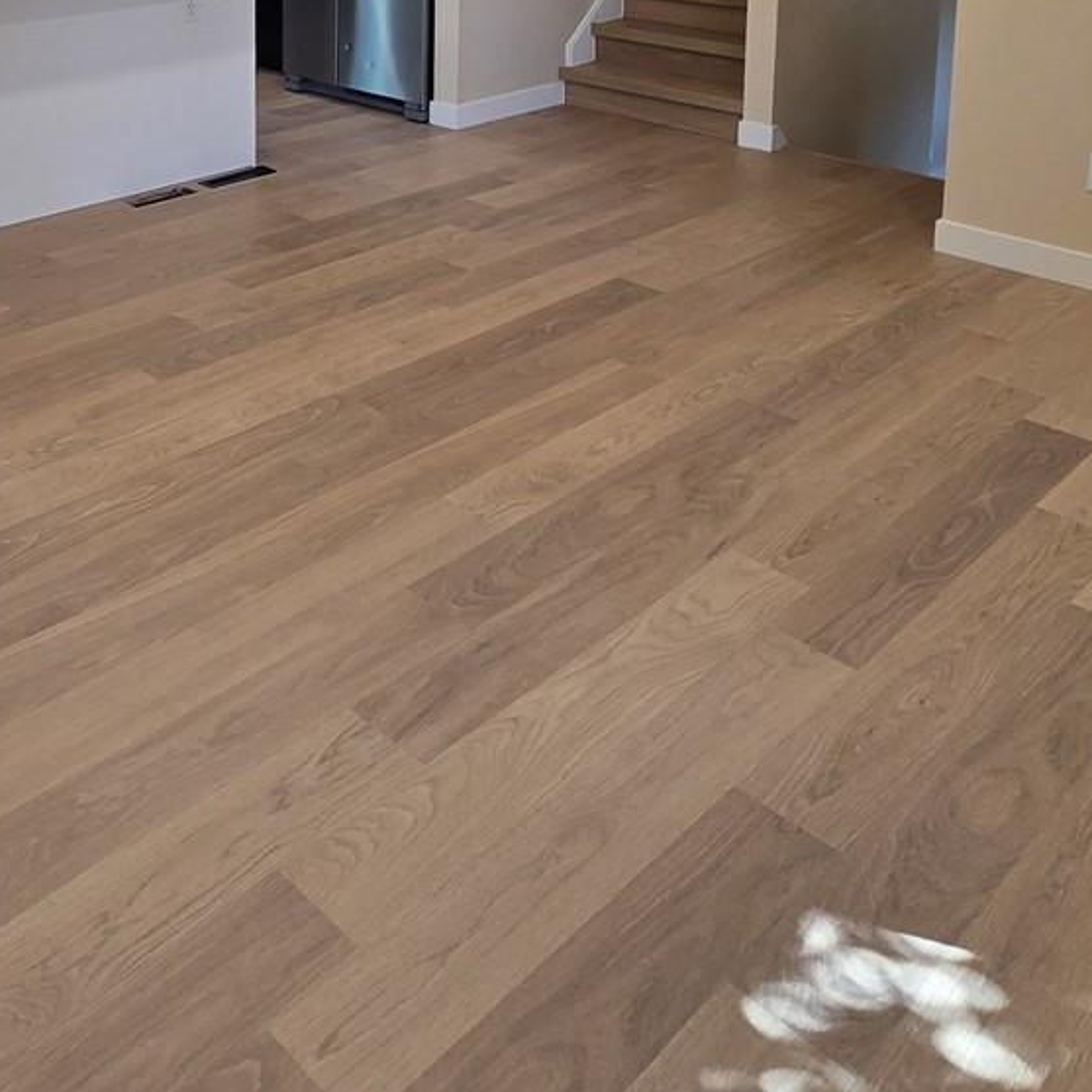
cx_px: 135
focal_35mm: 33
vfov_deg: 42.0
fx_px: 1178
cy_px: -35
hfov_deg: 45.6
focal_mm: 2.2
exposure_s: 1/120
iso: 80
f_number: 2.2
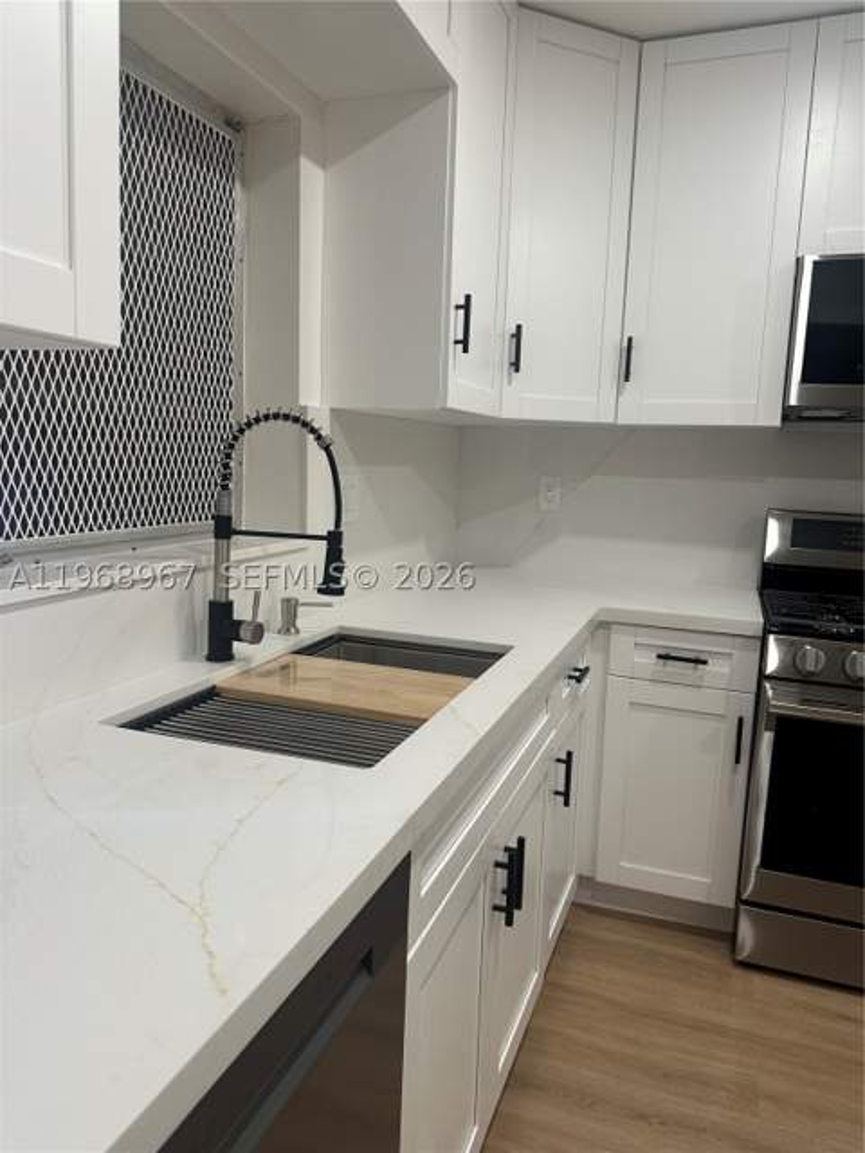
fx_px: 800
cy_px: 576
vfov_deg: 71.6
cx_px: 432
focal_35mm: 24
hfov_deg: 56.8
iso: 125
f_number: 1.78
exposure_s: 1/60
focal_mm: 6.86
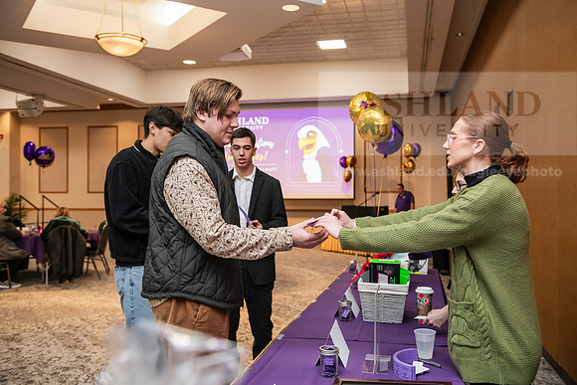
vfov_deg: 37.9
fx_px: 561
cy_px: 192
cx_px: 288
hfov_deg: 54.4
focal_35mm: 35
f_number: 3.5
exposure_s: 1/160
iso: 1600
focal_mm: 35
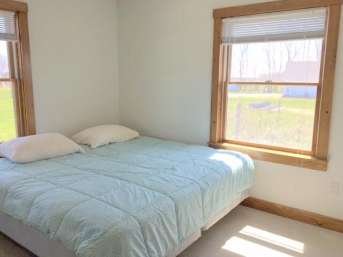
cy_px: 128
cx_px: 172
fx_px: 287
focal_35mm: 29
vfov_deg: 48.2
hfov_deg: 61.7
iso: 25
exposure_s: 1/218
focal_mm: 4.15
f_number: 2.2
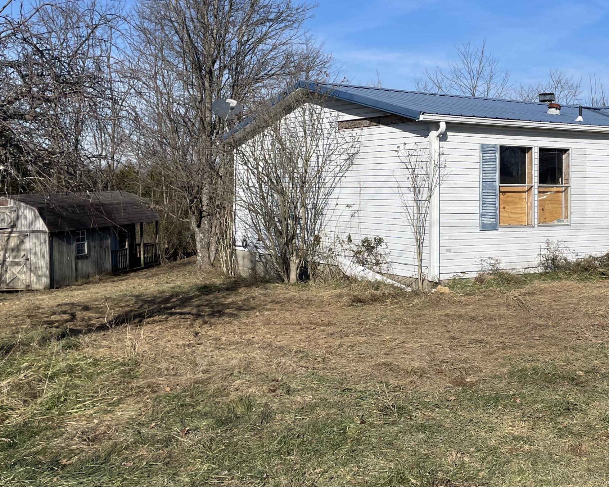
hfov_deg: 39.9
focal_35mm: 45
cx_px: 468
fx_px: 811
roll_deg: -0.4
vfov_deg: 33.2
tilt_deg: +0.5
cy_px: 173
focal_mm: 4.2
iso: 32
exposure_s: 1/5291
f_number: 1.6
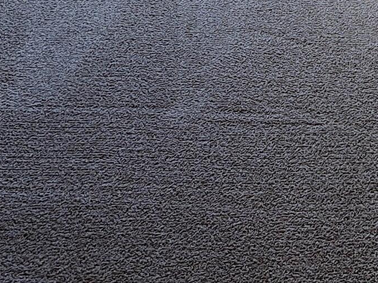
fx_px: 1157
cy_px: -292
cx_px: 439
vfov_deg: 12.3
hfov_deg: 17.8
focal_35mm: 106
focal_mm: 5.23
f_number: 1.8
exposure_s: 1/60
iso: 50
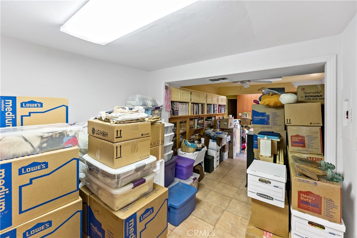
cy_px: 119
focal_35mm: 14
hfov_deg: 104.2
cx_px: 178
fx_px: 139
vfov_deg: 81.2
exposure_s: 1/160
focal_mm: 14
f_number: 4
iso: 1000
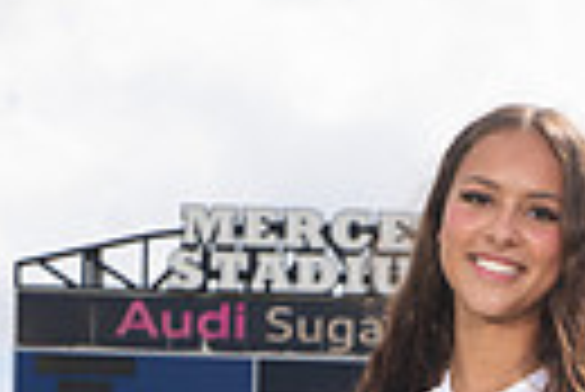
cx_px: 374
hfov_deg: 12.9
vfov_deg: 7.9
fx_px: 2587
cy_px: 978
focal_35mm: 159
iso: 125
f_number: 7.1
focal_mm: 46
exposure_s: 1/400
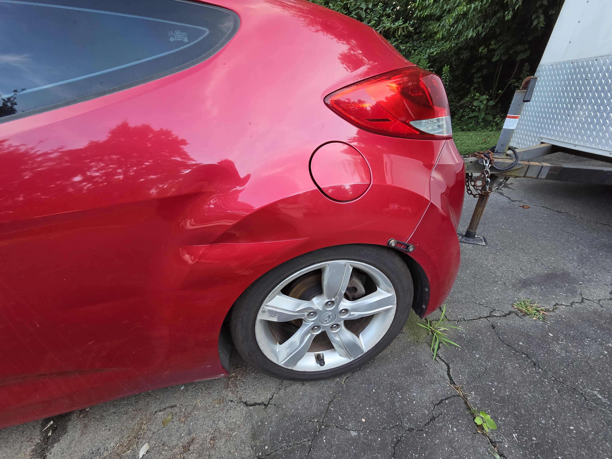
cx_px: 306
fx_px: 230
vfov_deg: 89.9
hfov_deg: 106.2
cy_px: 230
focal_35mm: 13
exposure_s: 1/120
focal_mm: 2.2
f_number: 2.2
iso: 250
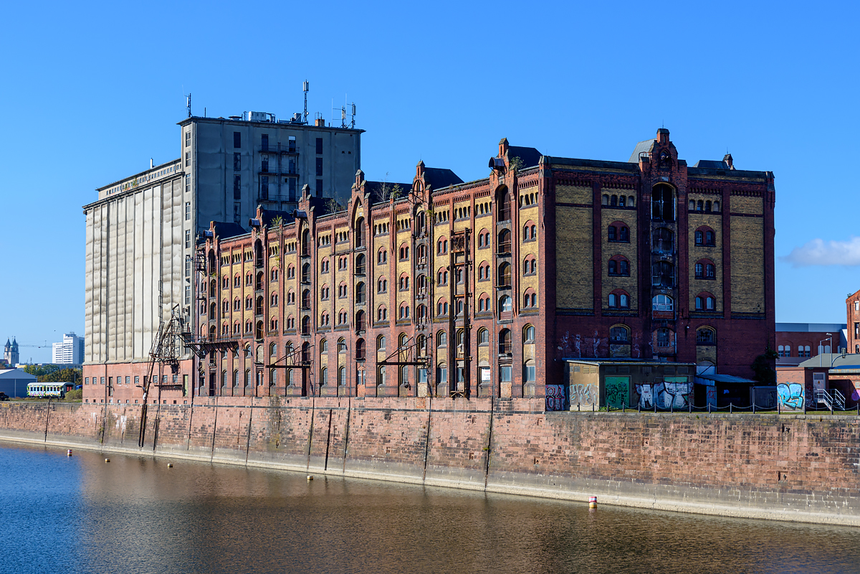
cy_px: 287
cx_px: 430
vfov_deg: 21.6
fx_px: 1505
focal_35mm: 63
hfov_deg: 31.9
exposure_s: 1/400
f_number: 8
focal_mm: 42
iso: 100
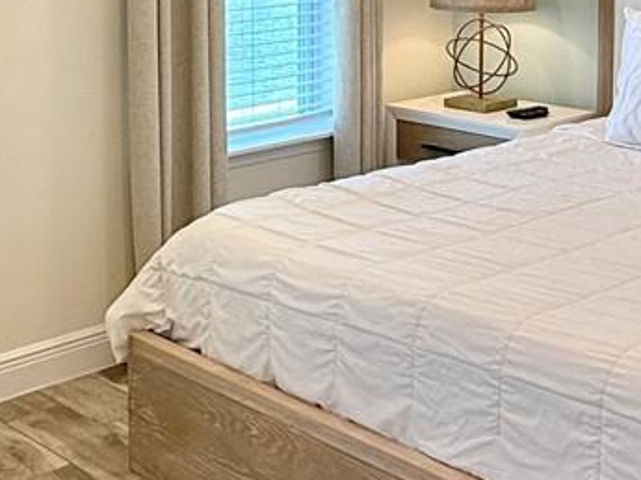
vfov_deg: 21.7
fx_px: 1202
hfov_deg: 29.8
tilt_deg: -3.2
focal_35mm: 65
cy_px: -7
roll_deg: +0.2
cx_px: 347
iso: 100
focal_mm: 2.22
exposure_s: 1/120
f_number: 2.2
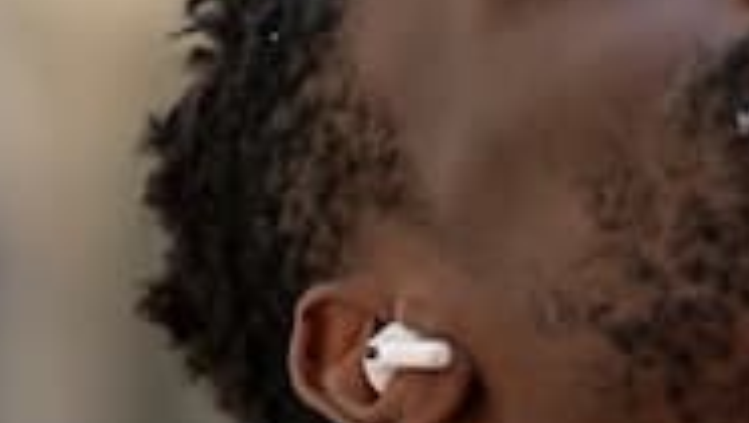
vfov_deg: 2.5
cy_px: 602
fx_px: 9502
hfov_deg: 4.5
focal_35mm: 478
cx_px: 681
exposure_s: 1/2000
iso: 50
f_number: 1.4
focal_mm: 85
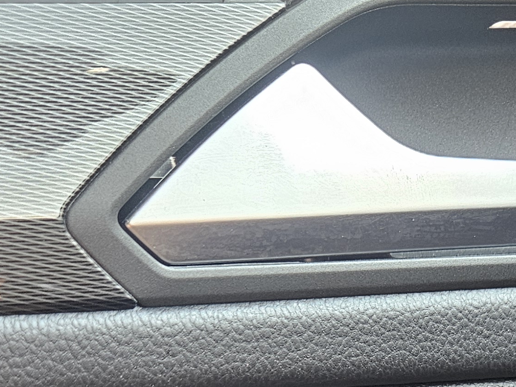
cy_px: 631
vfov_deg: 16.0
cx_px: 392
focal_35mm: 82
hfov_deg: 23.6
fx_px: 1222
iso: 400
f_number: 1.8
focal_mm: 5.4
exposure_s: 1/120
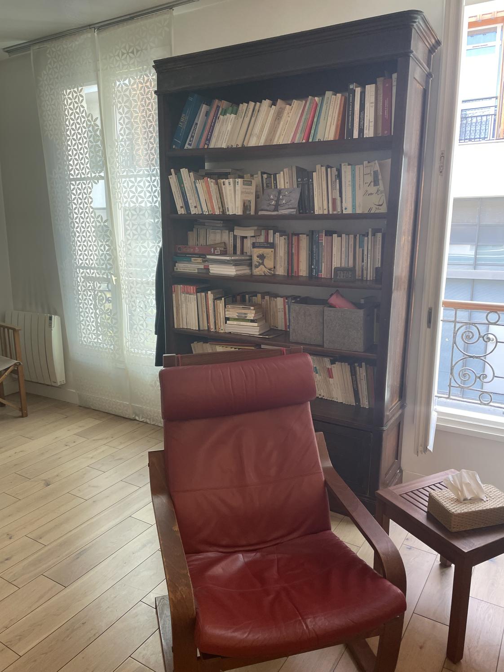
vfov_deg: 67.3
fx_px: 505
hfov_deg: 53.1
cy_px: 336
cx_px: 252
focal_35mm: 26
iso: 100
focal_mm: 4.2
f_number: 1.6
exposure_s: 1/100
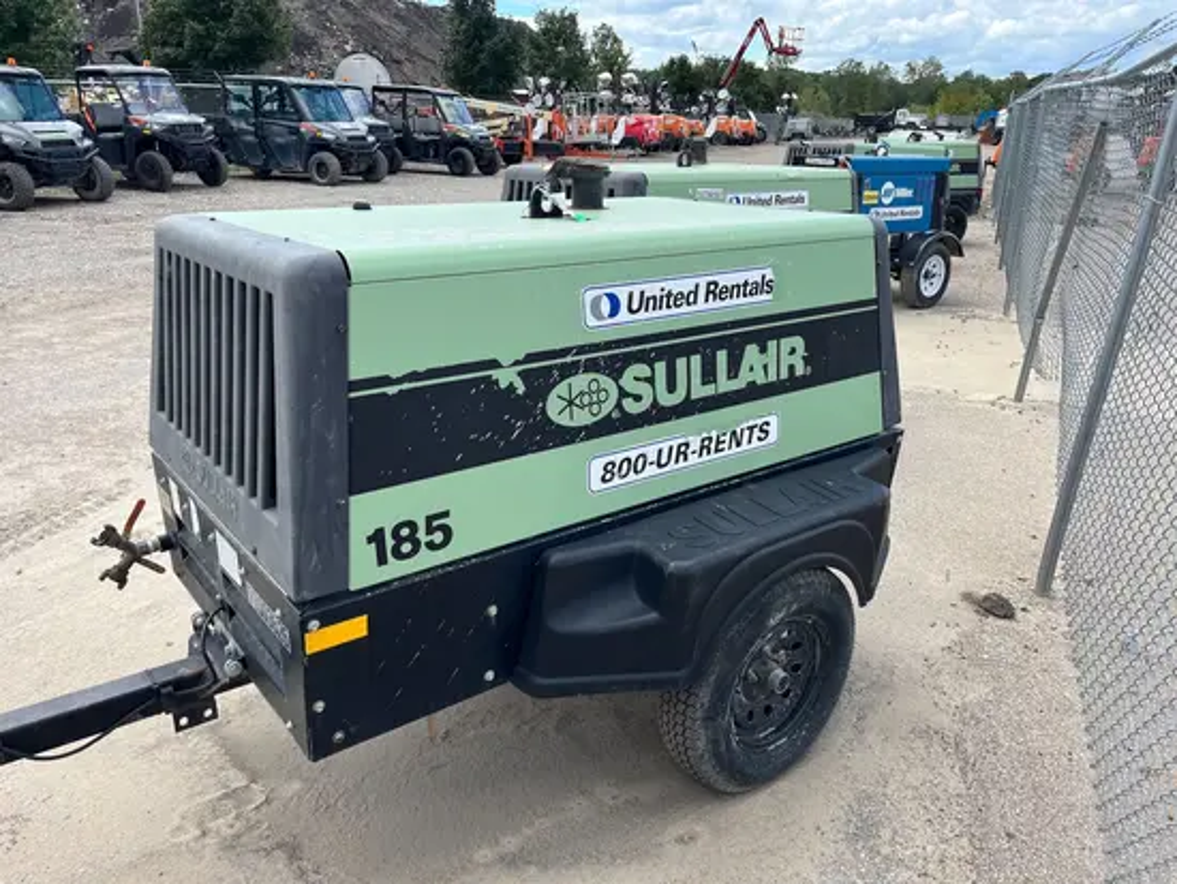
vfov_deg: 53.1
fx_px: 884
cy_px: 442
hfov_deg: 67.3
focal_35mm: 26
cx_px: 588
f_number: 1.6
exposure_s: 1/1339
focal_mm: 5.1
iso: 50
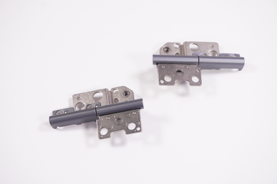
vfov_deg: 19.3
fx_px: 542
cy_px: 92
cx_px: 138
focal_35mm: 70
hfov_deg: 28.7
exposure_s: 1/320
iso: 800
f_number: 6.3
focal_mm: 47
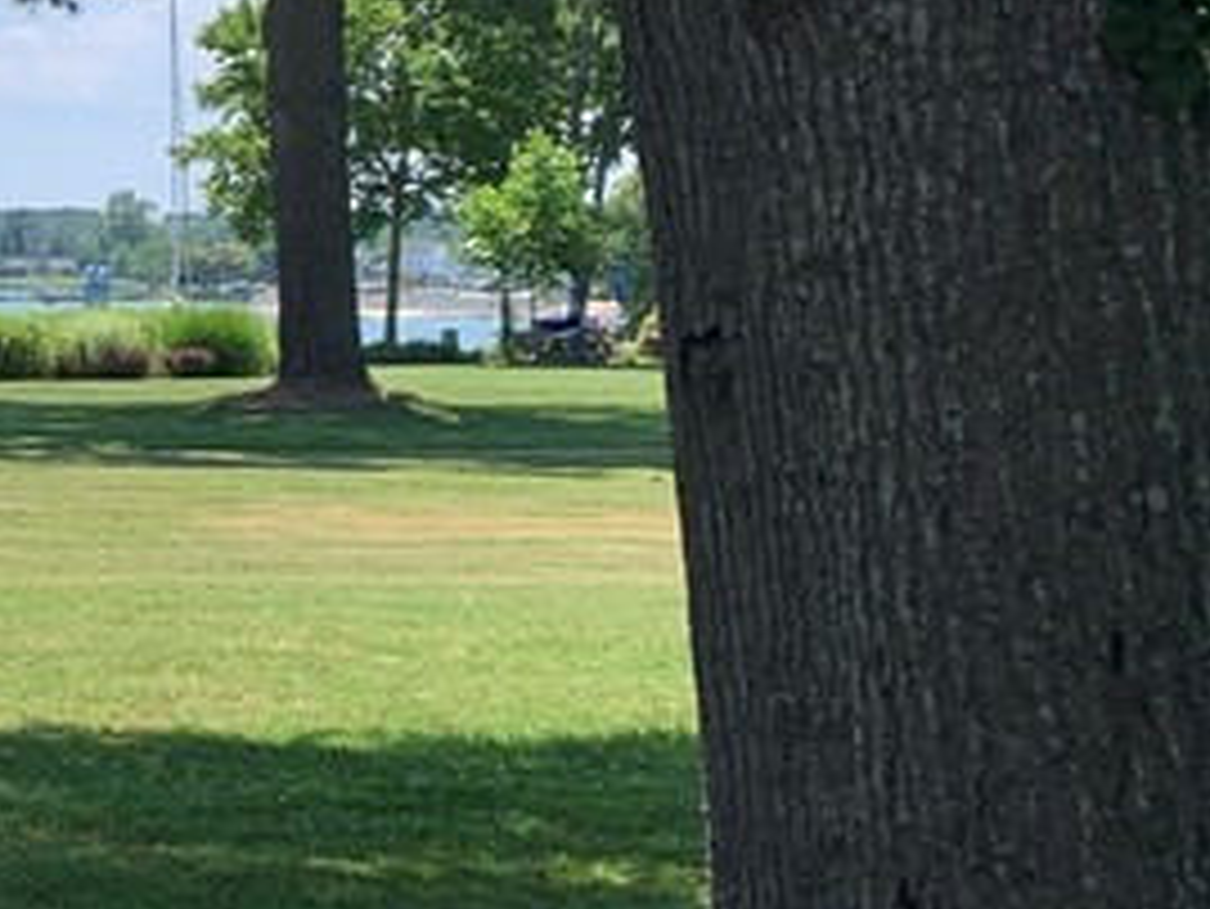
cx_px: -693
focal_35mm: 99
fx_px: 3462
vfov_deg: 14.9
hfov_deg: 17.5
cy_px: 230
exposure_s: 1/1953
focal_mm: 4.25
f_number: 1.8
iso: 25
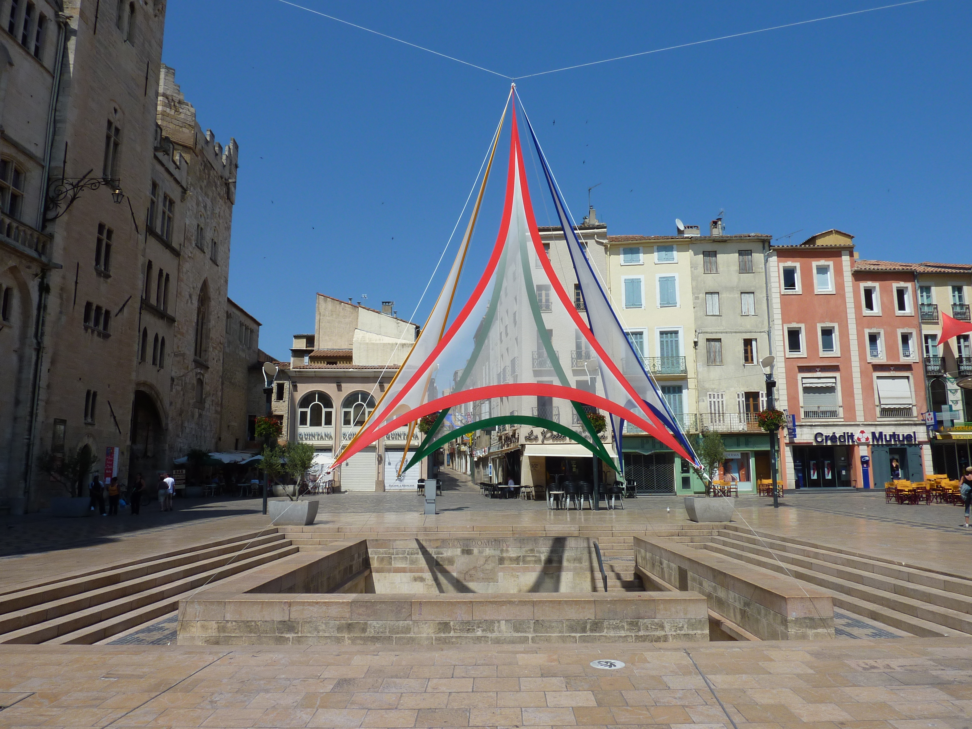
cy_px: 364
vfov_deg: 54.9
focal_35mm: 25
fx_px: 702
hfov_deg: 69.4
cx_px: 486
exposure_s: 1/500
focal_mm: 4.1
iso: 80
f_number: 5.6
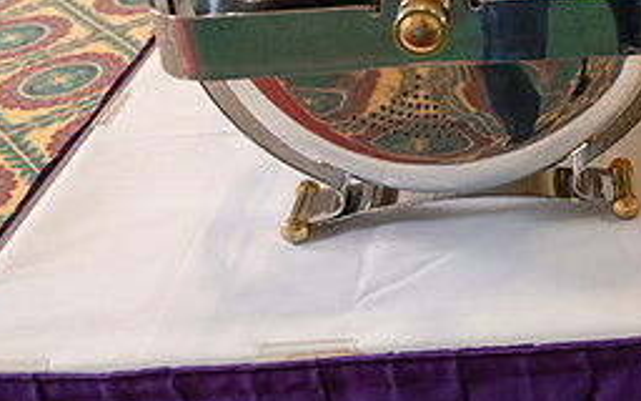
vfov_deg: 20.6
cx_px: 621
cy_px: -44
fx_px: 1048
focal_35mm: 60
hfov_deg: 31.7
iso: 400
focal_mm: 26
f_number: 4
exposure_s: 1/125
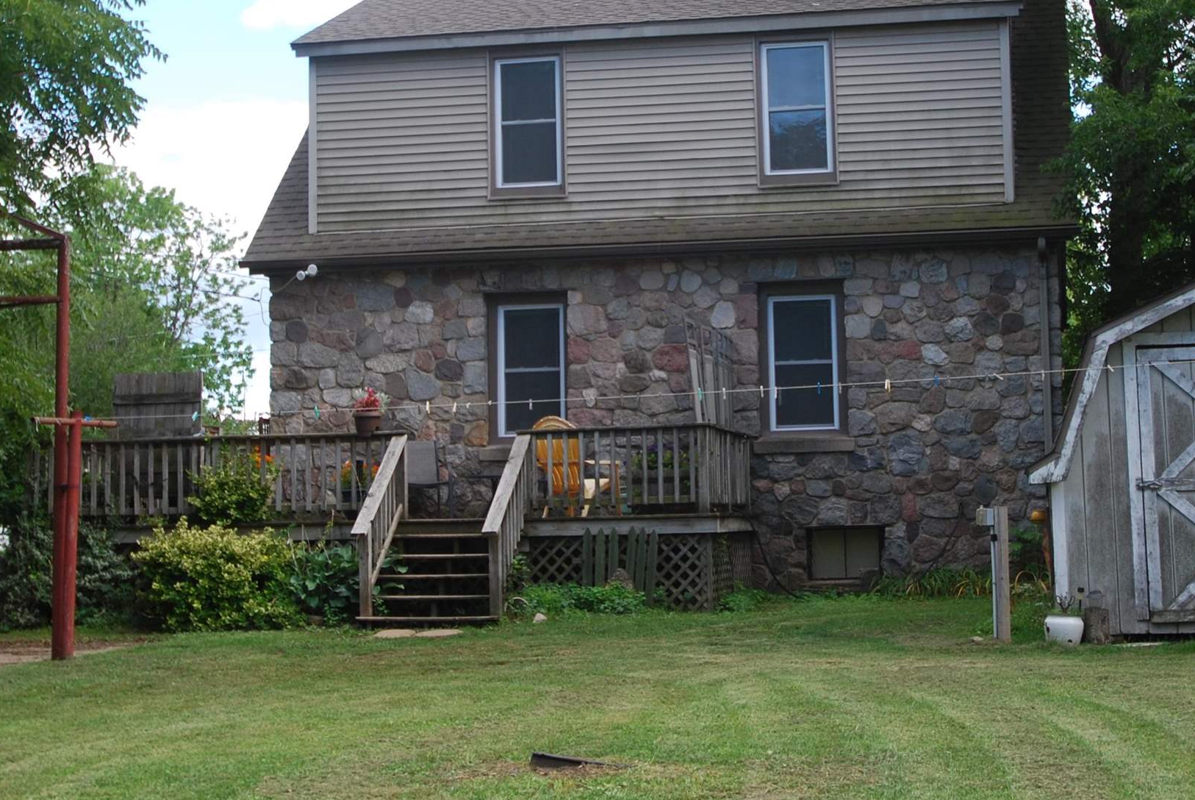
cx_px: 686
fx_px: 2260
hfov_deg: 29.6
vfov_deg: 20.0
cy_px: 320
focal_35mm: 68
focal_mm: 24
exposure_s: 1/125
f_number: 5.6
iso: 160
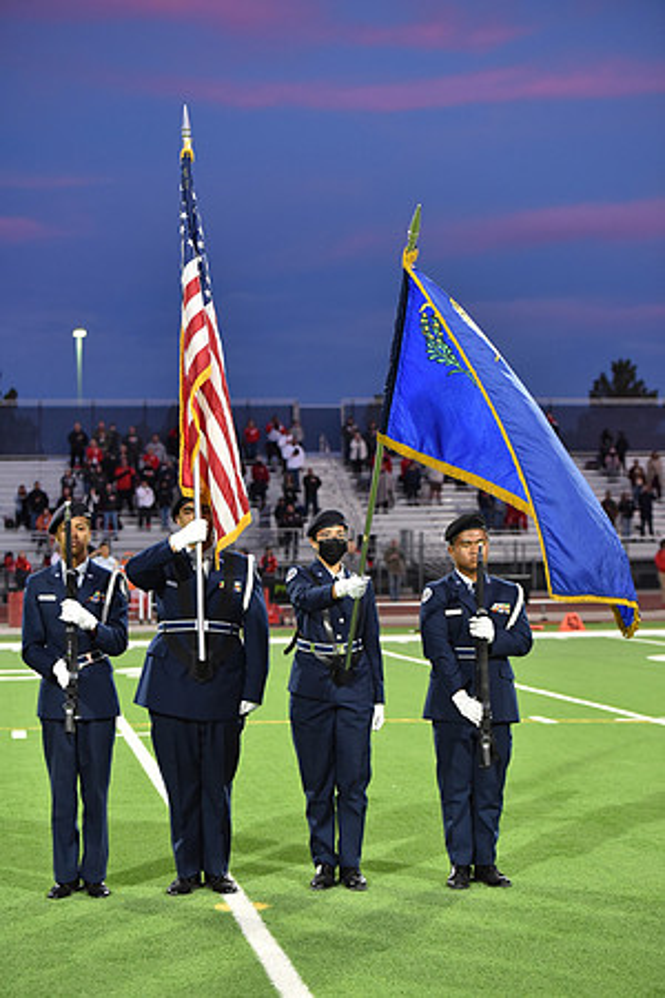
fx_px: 1939
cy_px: 499
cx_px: 332
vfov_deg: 28.8
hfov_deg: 19.5
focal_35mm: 70
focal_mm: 70
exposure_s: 1/500
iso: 3200
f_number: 2.8
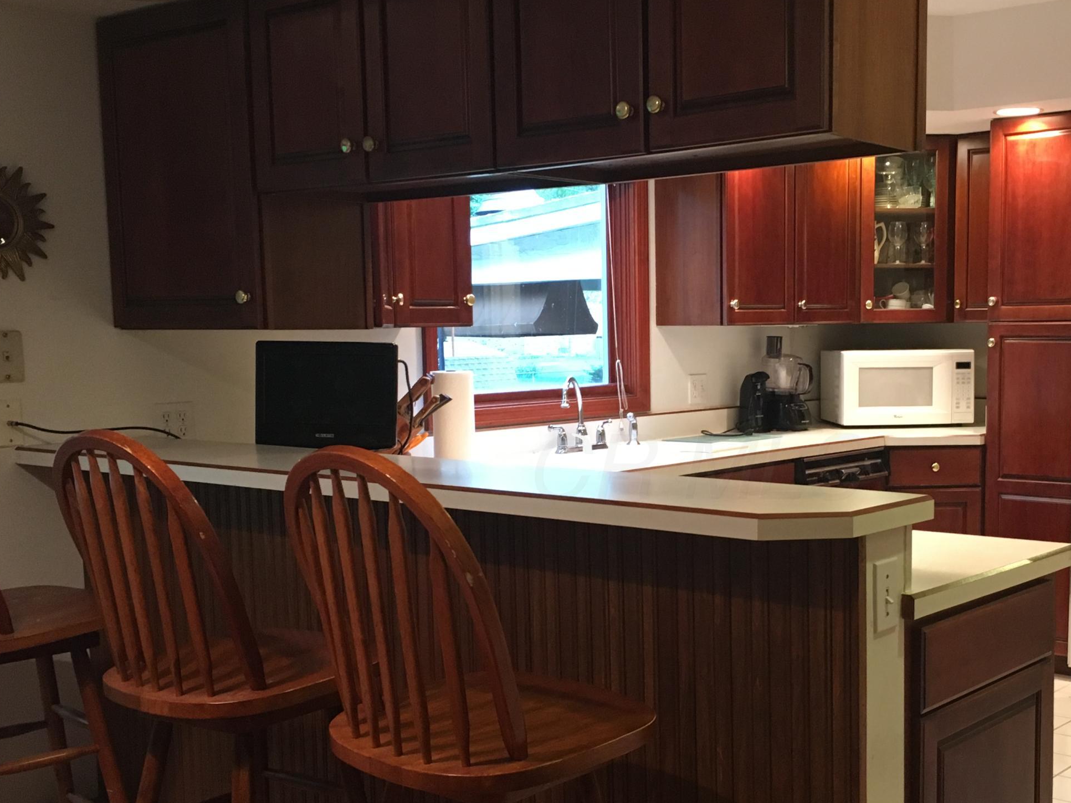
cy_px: 466
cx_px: 699
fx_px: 1392
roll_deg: +0.9
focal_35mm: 45
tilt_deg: -5.9
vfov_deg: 32.1
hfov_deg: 41.6
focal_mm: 4.15
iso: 125
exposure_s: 1/30
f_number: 2.2
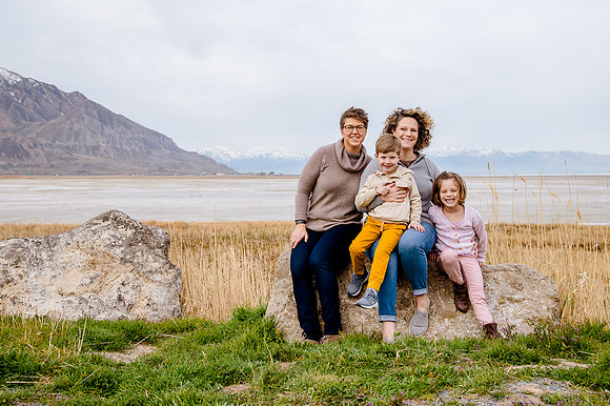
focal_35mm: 44
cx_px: 316
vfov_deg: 30.6
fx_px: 743
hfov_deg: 44.6
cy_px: 188
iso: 200
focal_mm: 40
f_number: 5.6
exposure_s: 1/250
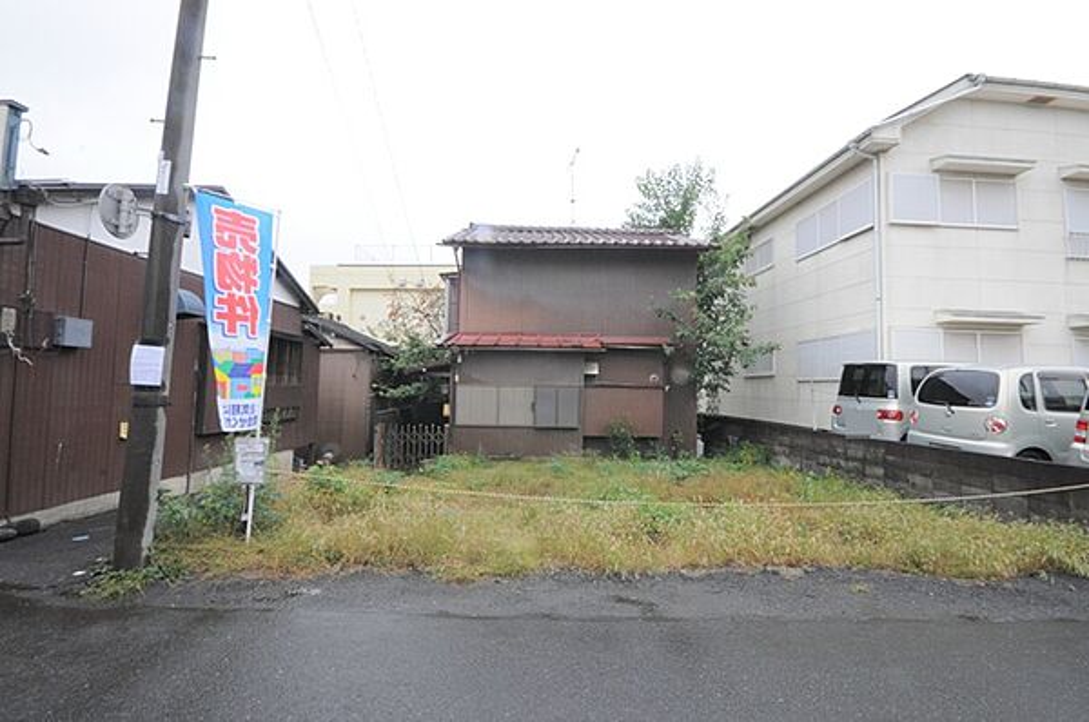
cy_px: 361
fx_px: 453
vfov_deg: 77.1
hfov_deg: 100.5
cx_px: 544
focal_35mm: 15
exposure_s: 1/40
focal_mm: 10
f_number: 4
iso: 800
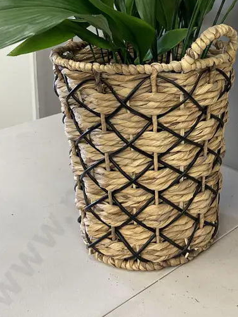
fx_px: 450
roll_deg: -0.2
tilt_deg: -12.4
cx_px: 190
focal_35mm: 49
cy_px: 46
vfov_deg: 37.0
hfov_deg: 29.0
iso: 200
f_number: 1.78
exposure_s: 1/100
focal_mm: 6.86
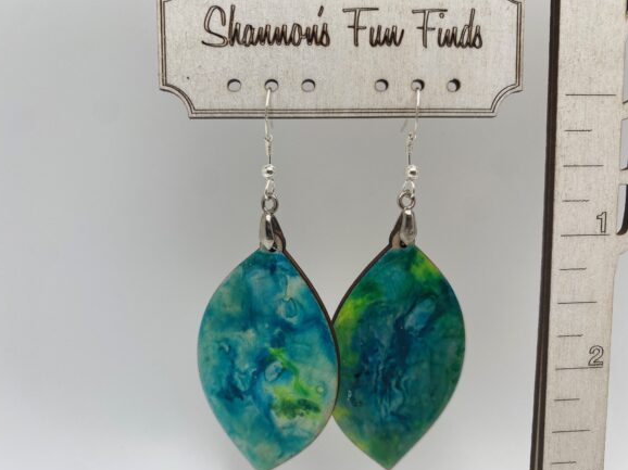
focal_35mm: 27
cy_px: 243
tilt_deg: -16.4
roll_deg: -3.0
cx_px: 313
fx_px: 490
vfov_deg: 51.3
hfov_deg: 65.3
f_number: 1.8
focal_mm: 4.25
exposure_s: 1/361
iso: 32
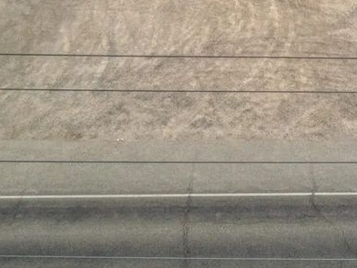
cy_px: -80
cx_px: 266
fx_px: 701
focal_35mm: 68
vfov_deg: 19.9
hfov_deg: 28.2
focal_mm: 4.7
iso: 100
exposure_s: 1/1131
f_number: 2.2
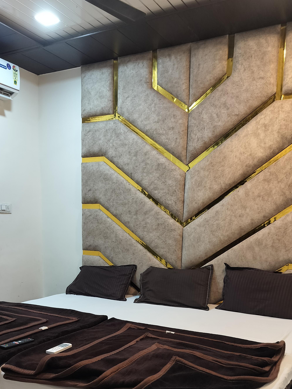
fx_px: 405
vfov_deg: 49.5
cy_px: 287
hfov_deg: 39.6
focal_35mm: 36
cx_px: 126
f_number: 1.7
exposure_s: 1/33
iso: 250
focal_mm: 5.24
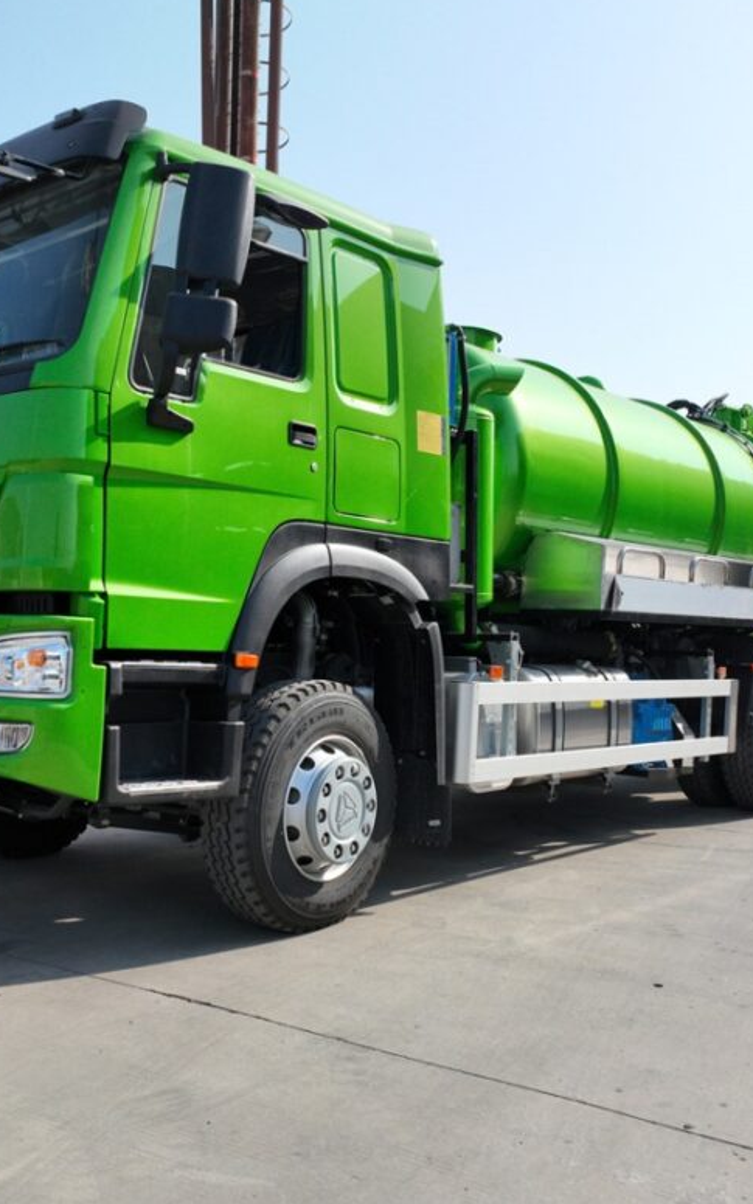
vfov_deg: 55.3
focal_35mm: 35
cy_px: 599
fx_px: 1149
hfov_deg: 36.2
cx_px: 312
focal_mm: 12.29
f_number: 2.8
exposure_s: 1/3200
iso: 320
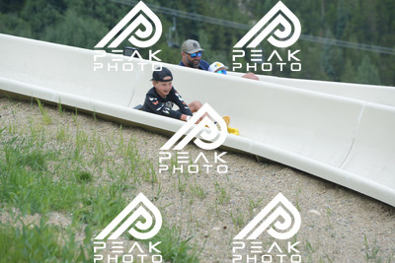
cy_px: 132
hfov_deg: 10.5
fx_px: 2140
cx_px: 198
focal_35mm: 195
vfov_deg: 7.0
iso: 450
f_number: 6.3
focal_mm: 195
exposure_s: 1/640
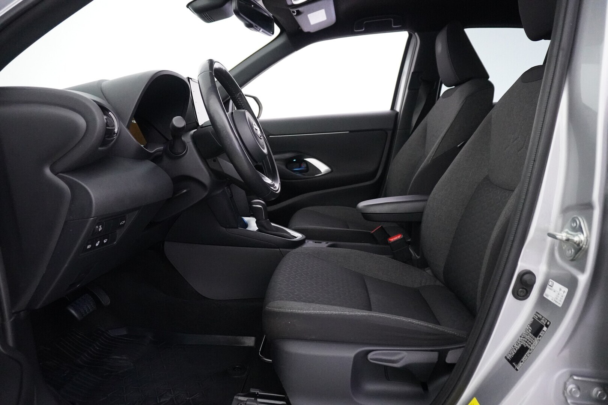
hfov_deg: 73.7
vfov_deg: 53.1
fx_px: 405
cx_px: 304
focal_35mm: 24
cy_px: 202
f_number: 3.5
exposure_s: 1/60
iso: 6400
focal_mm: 16
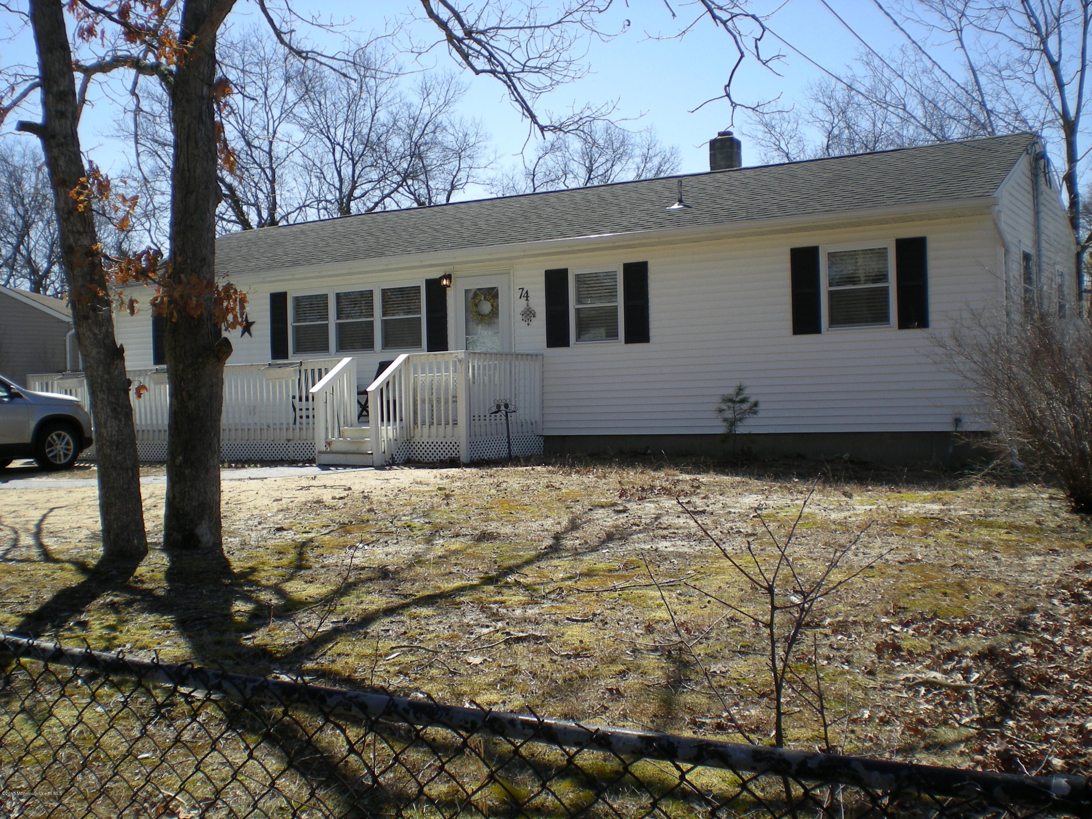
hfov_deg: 49.0
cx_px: 546
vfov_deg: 37.7
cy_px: 410
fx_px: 1199
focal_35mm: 38
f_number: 4.6
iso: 50
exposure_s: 1/305
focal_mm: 6.3
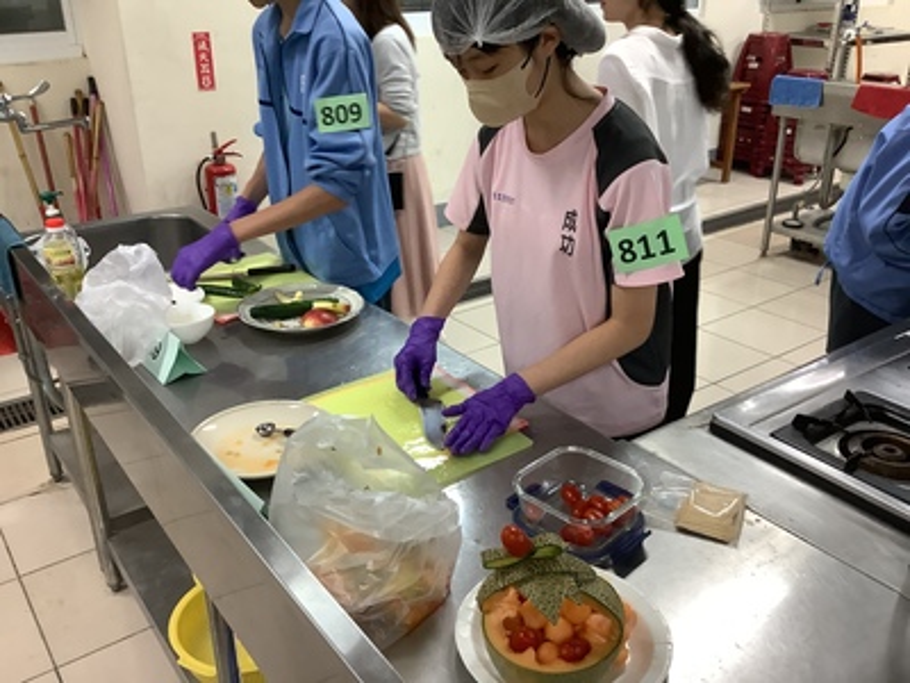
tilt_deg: -24.3
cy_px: 342
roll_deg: +0.3
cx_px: 455
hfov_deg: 58.4
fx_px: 815
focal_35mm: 31
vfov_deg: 45.4
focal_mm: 3.3
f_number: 2.4
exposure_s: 1/60
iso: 200
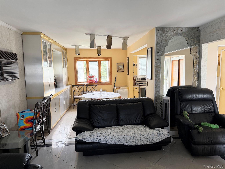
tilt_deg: -7.7
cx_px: 112
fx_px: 156
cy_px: 84
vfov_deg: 56.8
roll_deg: +0.4
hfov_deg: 71.6
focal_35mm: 24
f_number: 1.78
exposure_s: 1/104
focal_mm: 6.76
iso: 200
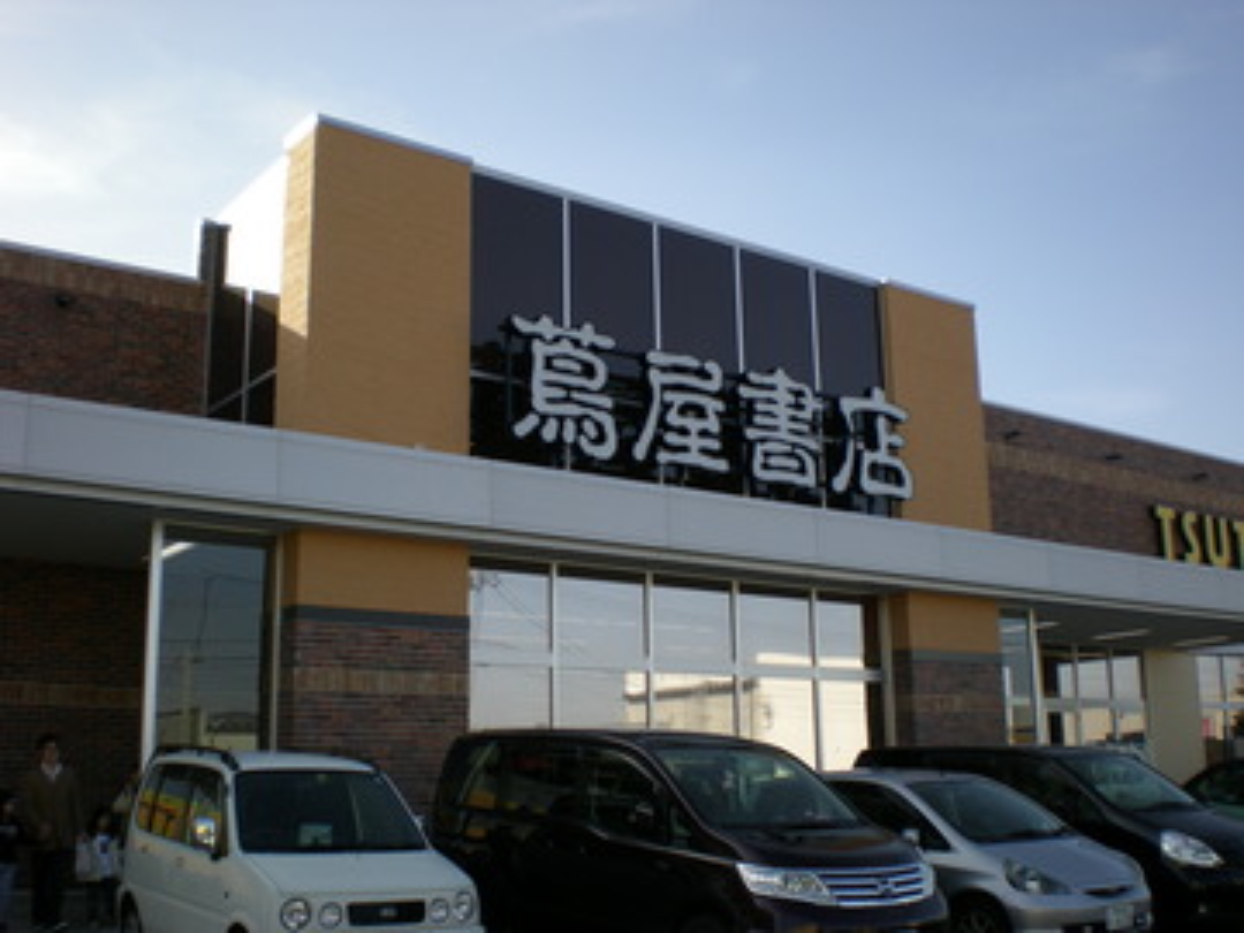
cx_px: 622
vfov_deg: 37.7
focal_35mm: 38
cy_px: 466
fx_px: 1366
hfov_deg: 49.0
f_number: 4.6
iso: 50
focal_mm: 6.3
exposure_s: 1/272
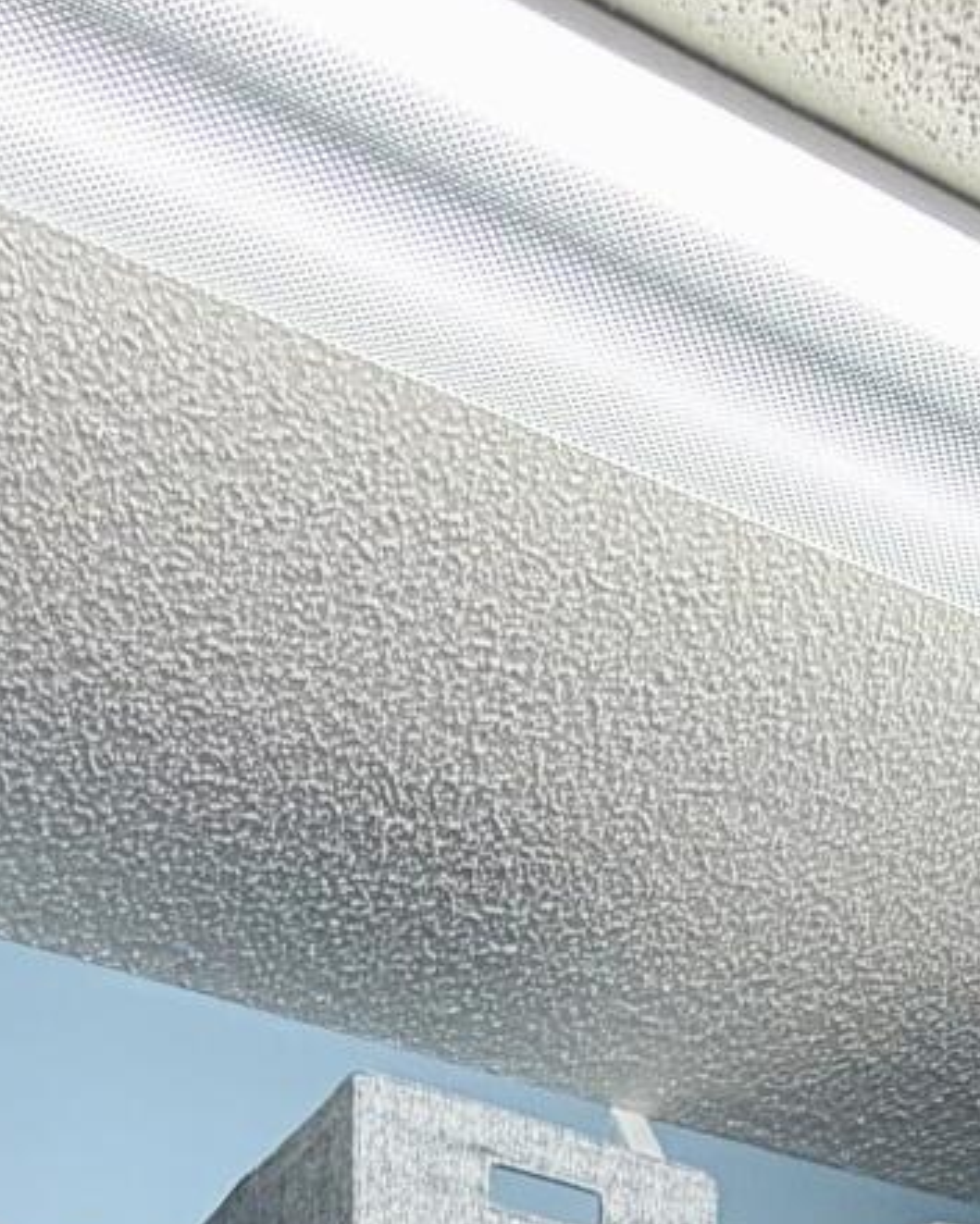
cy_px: 2476
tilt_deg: -5.8
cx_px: 497
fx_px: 2247
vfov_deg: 18.7
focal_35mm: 62
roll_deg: -1.1
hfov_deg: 24.6
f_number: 2.2
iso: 320
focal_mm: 2.22
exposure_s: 1/60
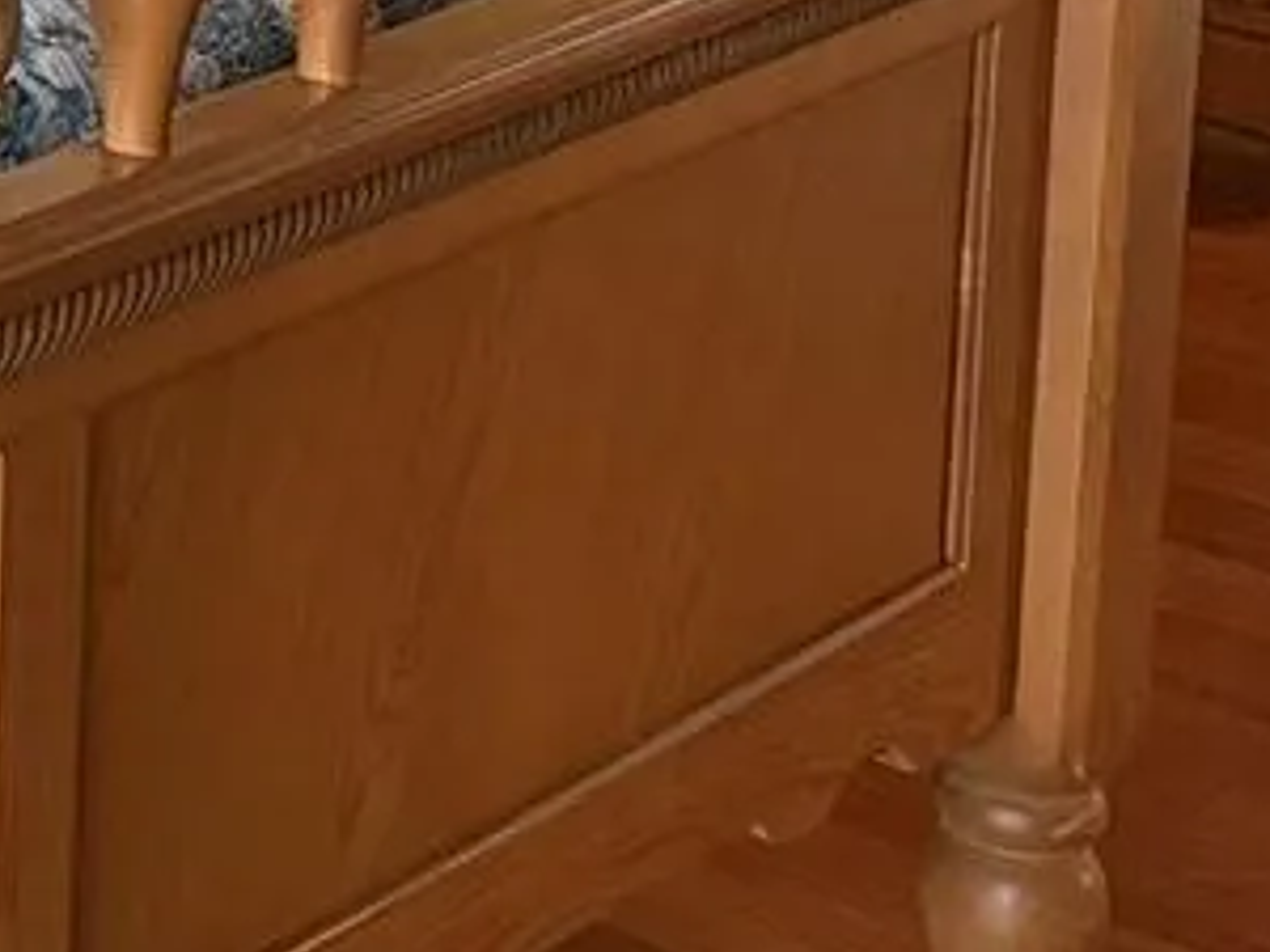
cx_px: -1638
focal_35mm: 128
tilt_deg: -9.0
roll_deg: -0.4
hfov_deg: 12.5
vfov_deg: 10.9
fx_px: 4696
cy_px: -724
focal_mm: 6.76
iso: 400
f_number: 1.78
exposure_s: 1/60
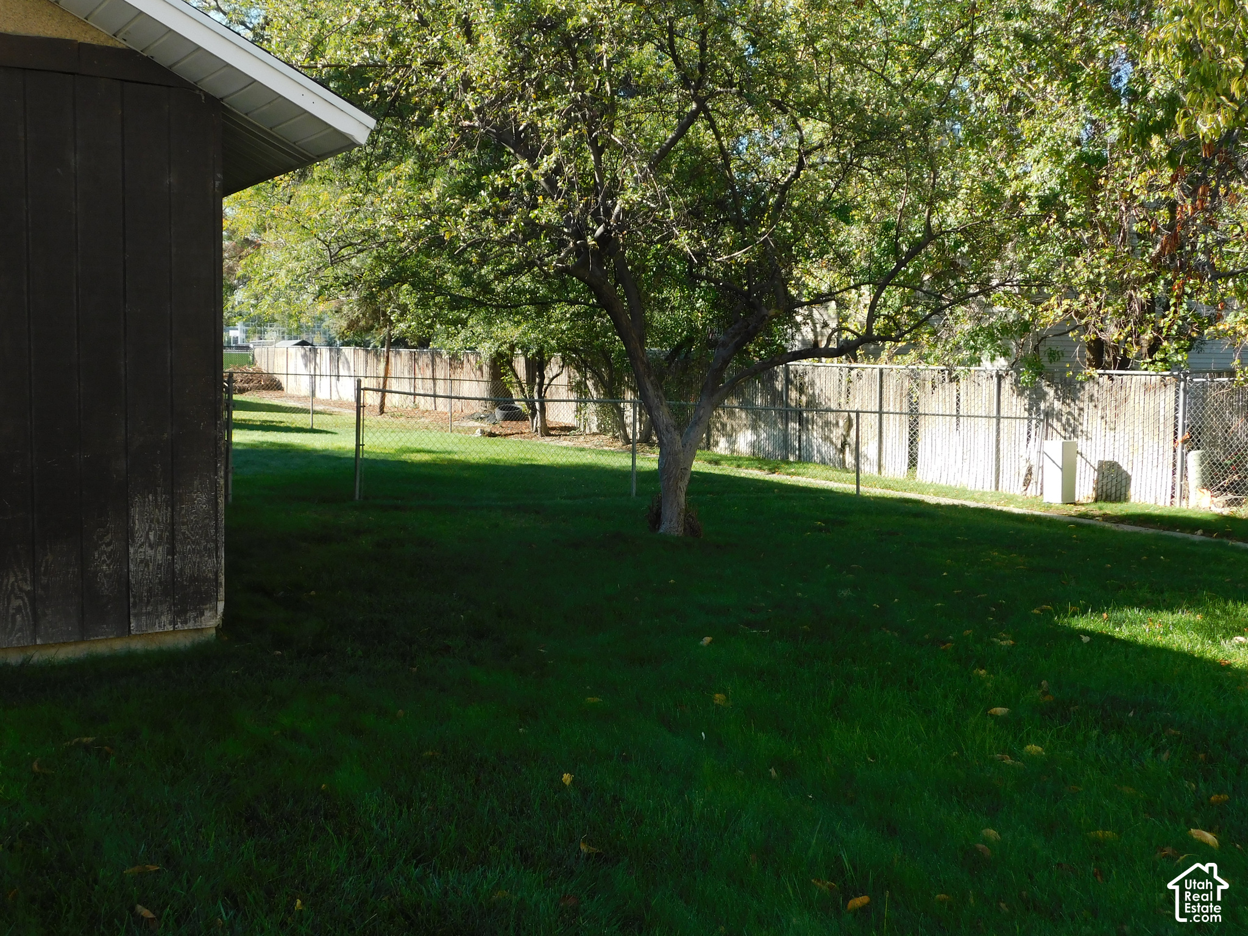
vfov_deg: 39.7
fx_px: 1298
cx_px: 624
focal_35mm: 36
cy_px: 468
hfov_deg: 51.4
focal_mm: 6.3
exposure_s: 1/320
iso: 125
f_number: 3.5
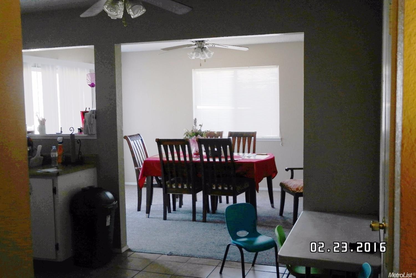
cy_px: 139
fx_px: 462
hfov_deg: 48.5
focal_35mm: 40
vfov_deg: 33.4
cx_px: 208
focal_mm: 26
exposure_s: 1/50
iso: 400
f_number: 4
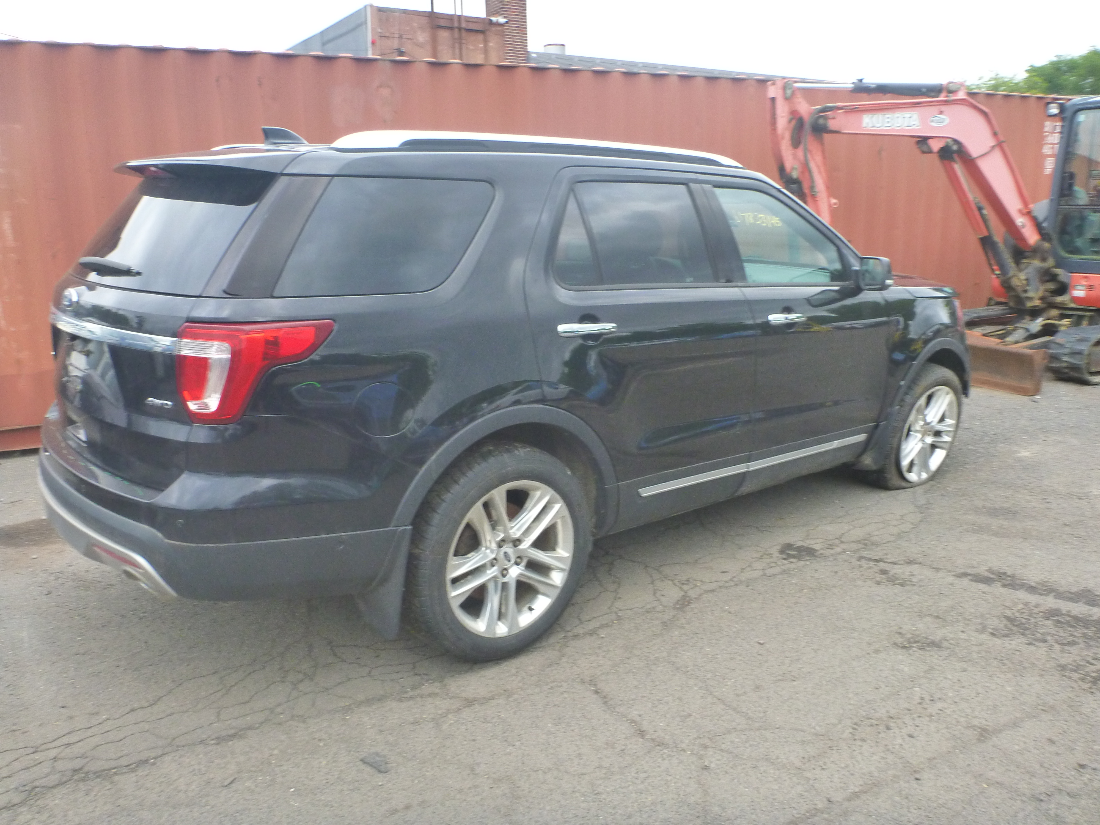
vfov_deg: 49.7
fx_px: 890
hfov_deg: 63.4
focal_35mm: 28
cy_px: 412
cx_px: 550
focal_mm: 4.9
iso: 320
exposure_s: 1/250
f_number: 3.3
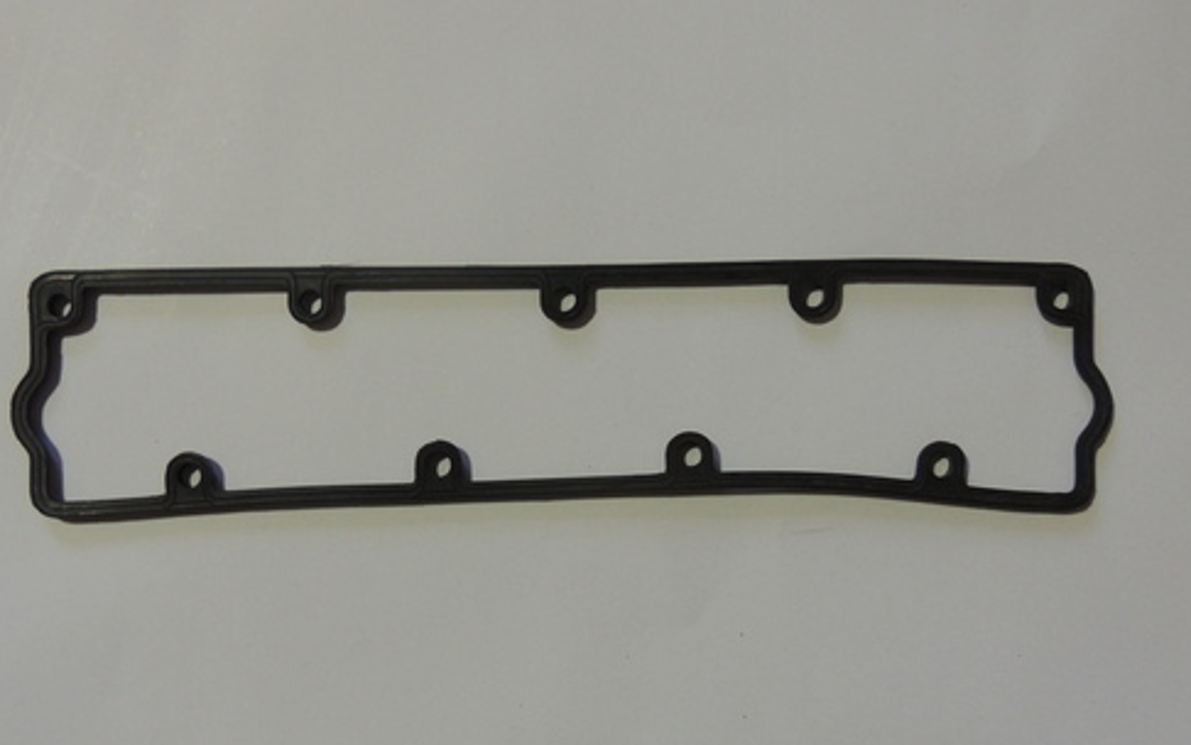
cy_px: 437
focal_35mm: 36
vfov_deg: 35.3
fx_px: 1169
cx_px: 583
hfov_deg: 54.0
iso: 400
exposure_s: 1/15
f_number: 3.2
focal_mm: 5.8
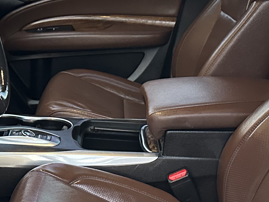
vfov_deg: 19.4
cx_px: 138
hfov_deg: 25.7
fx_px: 591
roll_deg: -3.8
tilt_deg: -15.9
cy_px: 113
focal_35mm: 76
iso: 800
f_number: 1.78
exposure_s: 1/60
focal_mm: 6.86
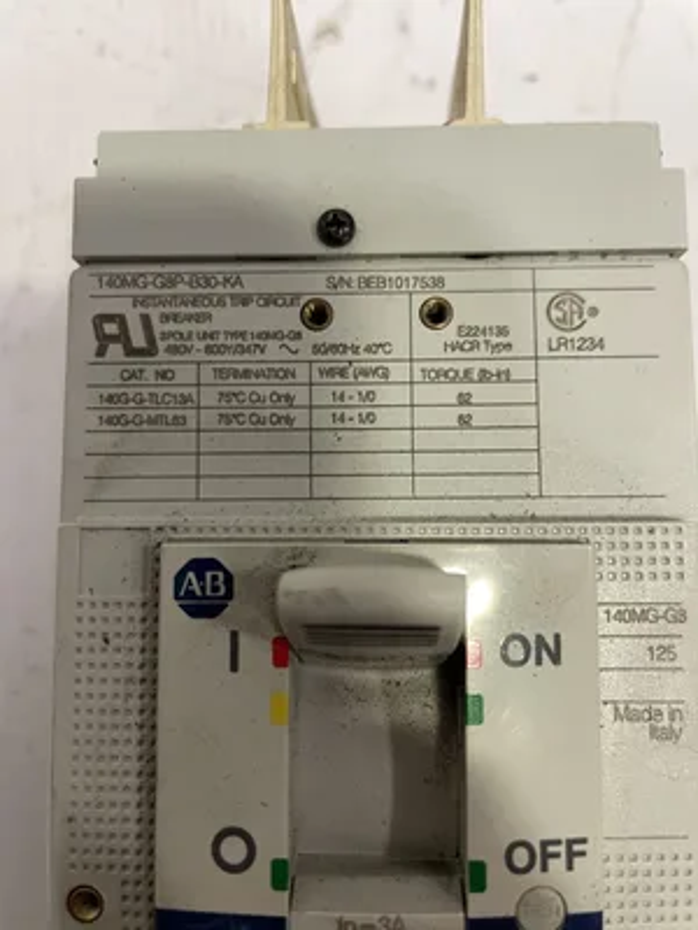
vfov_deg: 67.3
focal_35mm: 26
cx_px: 349
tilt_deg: -84.6
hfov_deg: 53.1
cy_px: 465
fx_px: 699
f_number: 1.6
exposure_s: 1/60
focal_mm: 4.2
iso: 160
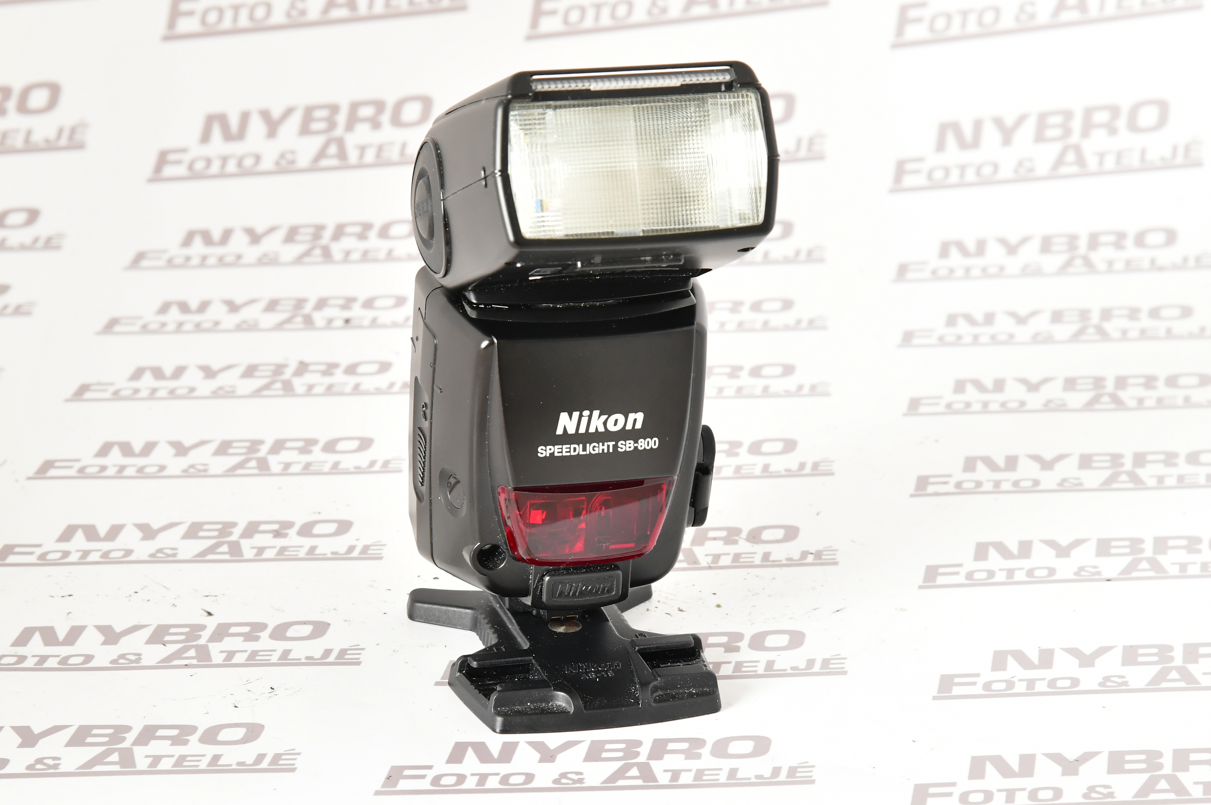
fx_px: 3361
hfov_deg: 20.4
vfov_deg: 13.7
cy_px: 402
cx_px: 606
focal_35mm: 100
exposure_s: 1/200
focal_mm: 100
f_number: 13
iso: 1600
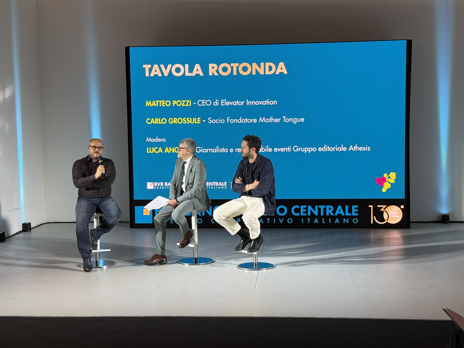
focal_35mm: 48
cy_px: 174
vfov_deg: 30.3
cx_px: 232
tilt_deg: -3.6
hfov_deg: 39.7
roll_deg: +0.6
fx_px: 643
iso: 100
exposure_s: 1/71
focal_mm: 6.76
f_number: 1.78
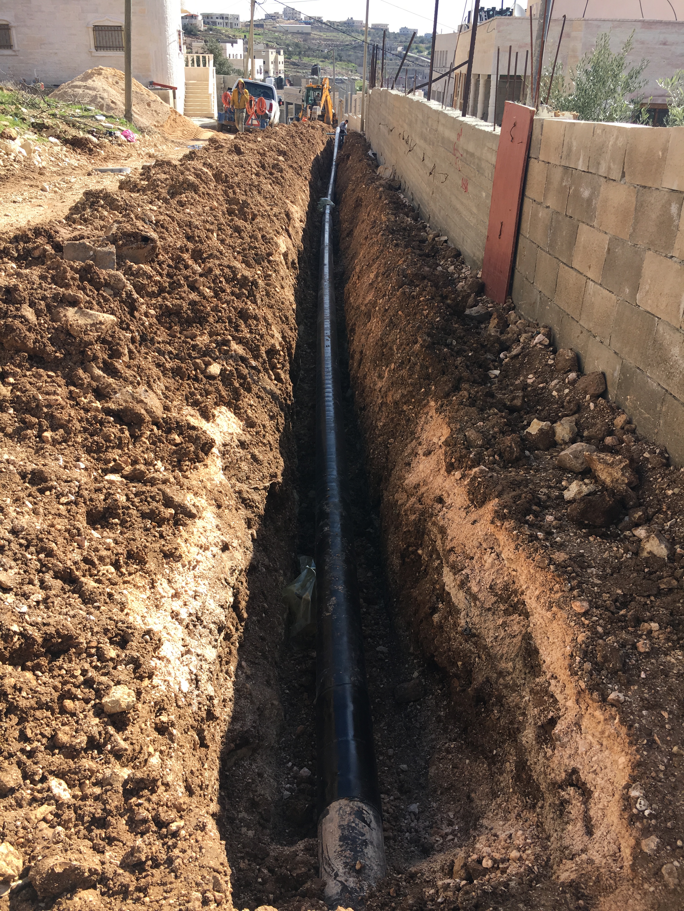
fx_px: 764
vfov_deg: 61.7
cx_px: 342
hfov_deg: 48.2
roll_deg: +0.2
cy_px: 456
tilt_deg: -25.3
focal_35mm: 29
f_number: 2.2
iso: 25
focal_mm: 4.15
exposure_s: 1/793
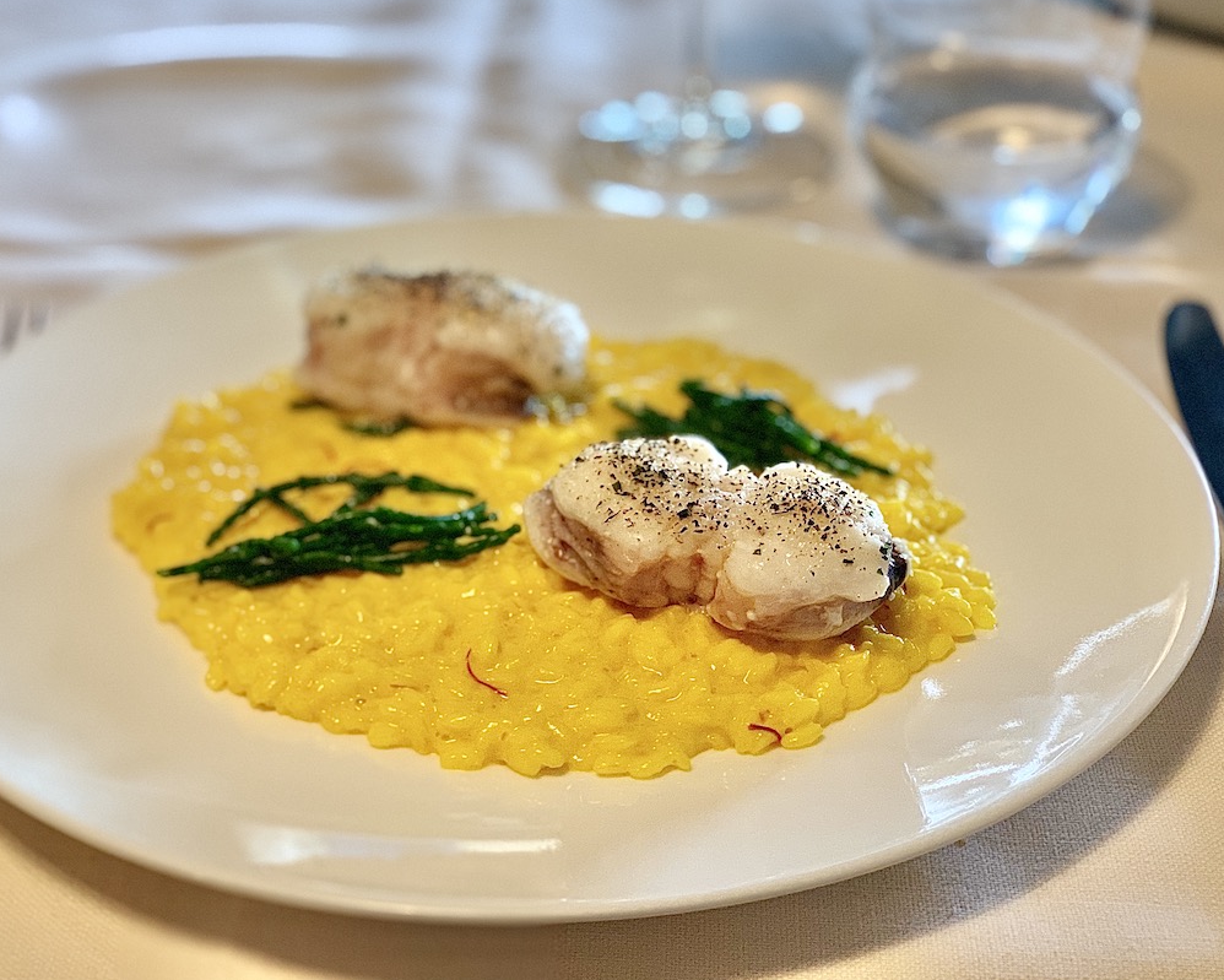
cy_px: 431
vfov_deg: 25.0
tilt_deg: -27.9
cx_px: 530
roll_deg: +1.2
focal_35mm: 61
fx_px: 2210
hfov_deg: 30.9
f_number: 2.4
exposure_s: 1/50
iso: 160
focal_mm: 6
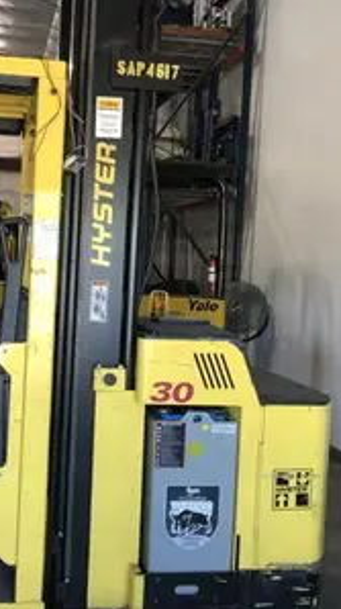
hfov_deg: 28.4
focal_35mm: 41
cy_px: 304
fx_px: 661
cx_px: 80
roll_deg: -1.5
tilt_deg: -1.6
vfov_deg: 49.4
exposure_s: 1/30
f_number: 1.8
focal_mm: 4
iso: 32
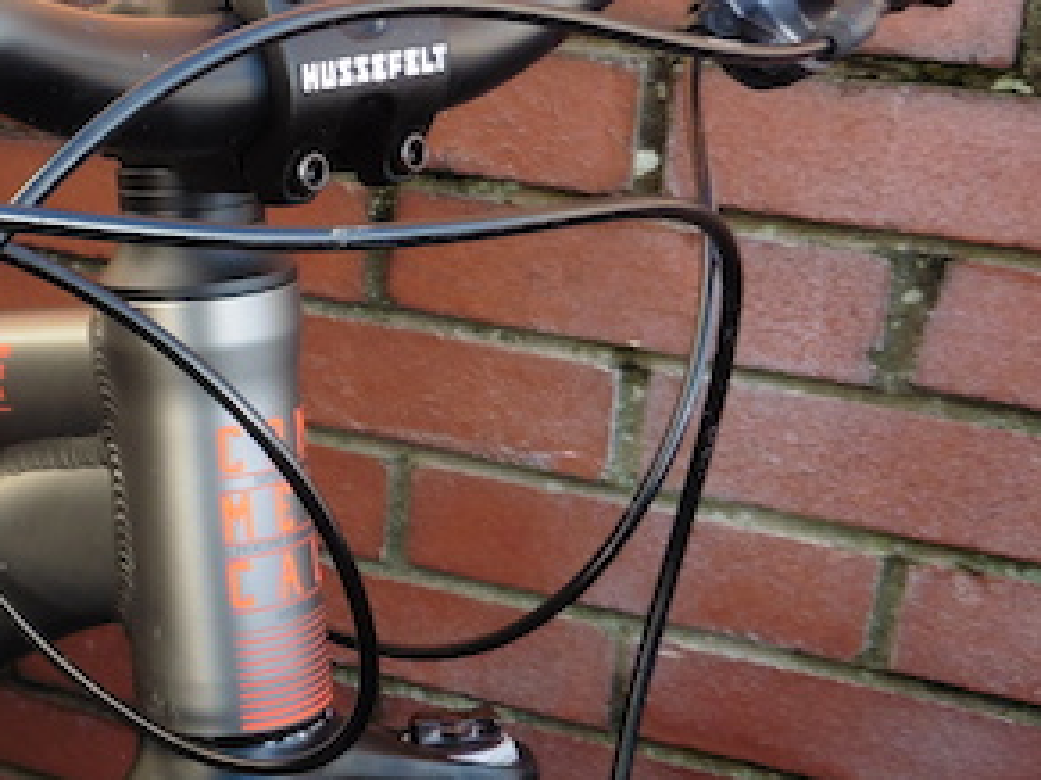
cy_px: 369
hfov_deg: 26.7
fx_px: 1984
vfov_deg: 22.2
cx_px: -147
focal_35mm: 66
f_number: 3.3
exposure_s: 1/100
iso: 100
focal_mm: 4.3
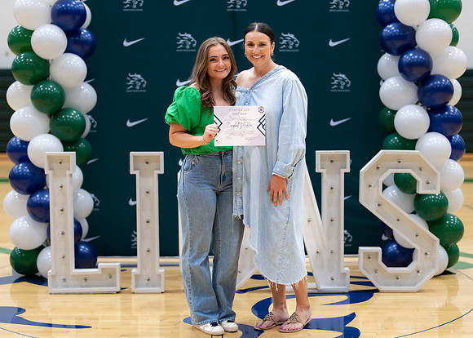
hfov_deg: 32.0
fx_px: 825
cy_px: 172
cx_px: 240
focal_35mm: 61
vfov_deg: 23.1
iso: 400
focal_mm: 50
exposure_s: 1/320
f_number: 1.2
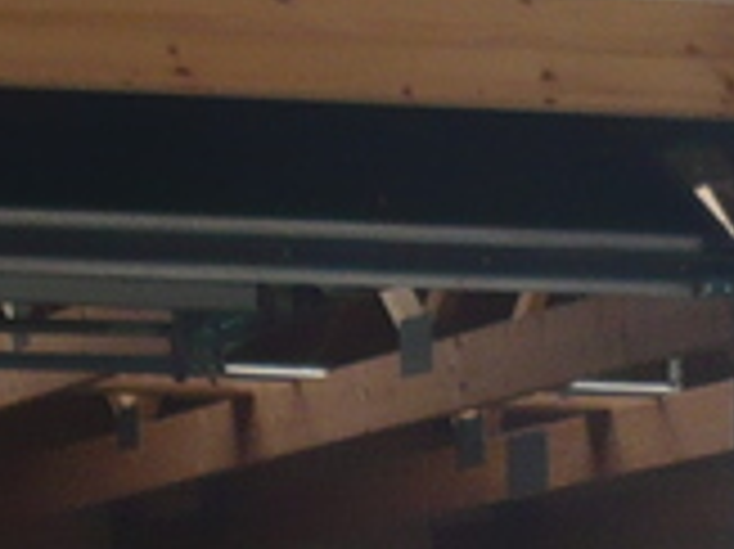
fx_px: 5573
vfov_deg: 5.5
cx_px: 189
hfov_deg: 7.5
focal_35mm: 263
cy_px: 1080
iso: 100
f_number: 2.8
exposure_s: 1/160
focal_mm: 5.8
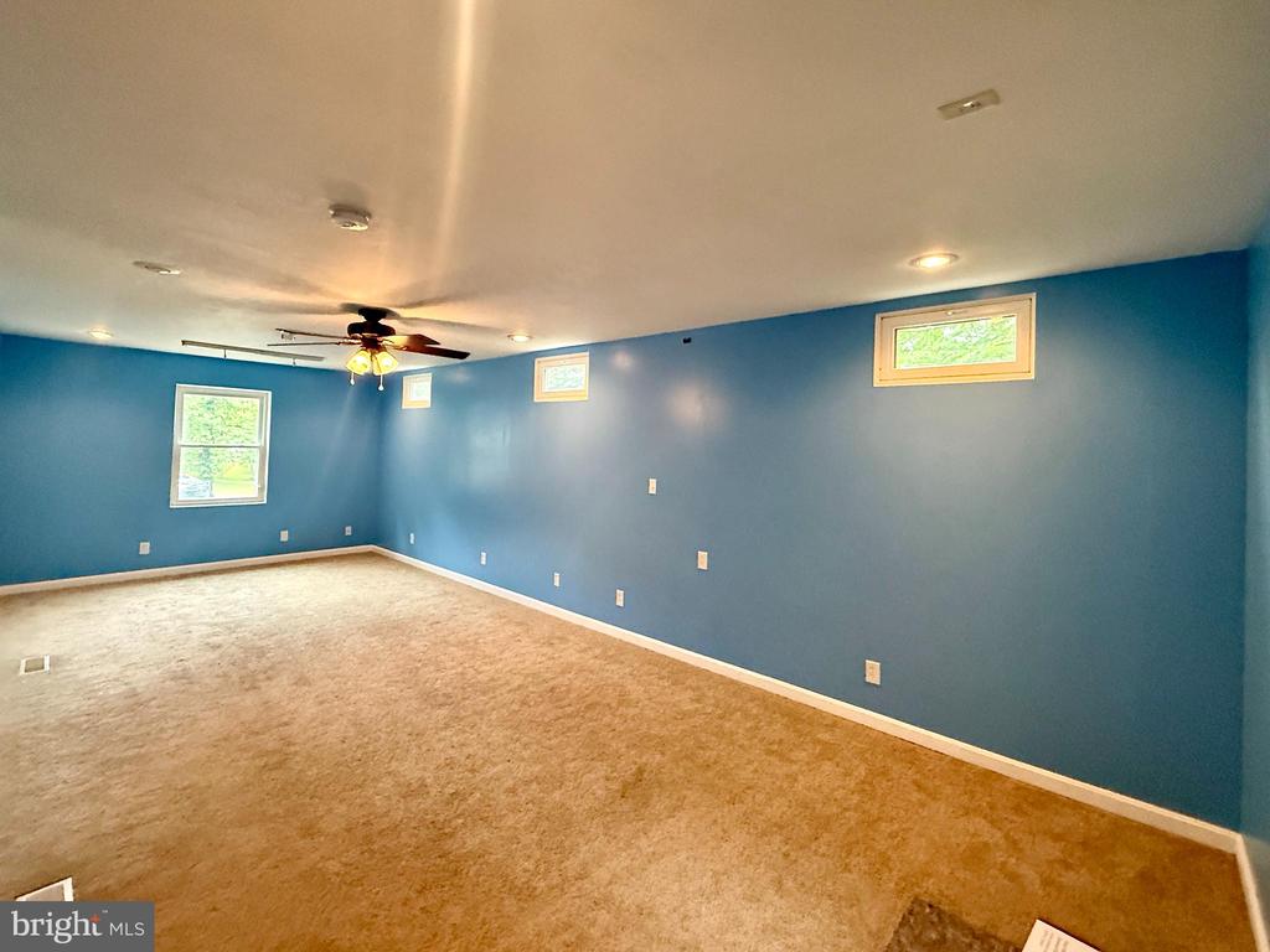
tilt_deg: -1.5
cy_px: 476
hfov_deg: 102.1
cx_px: 635
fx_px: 514
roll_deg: -0.7
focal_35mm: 14
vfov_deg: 85.7
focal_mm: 2.22
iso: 640
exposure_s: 1/120
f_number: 2.2
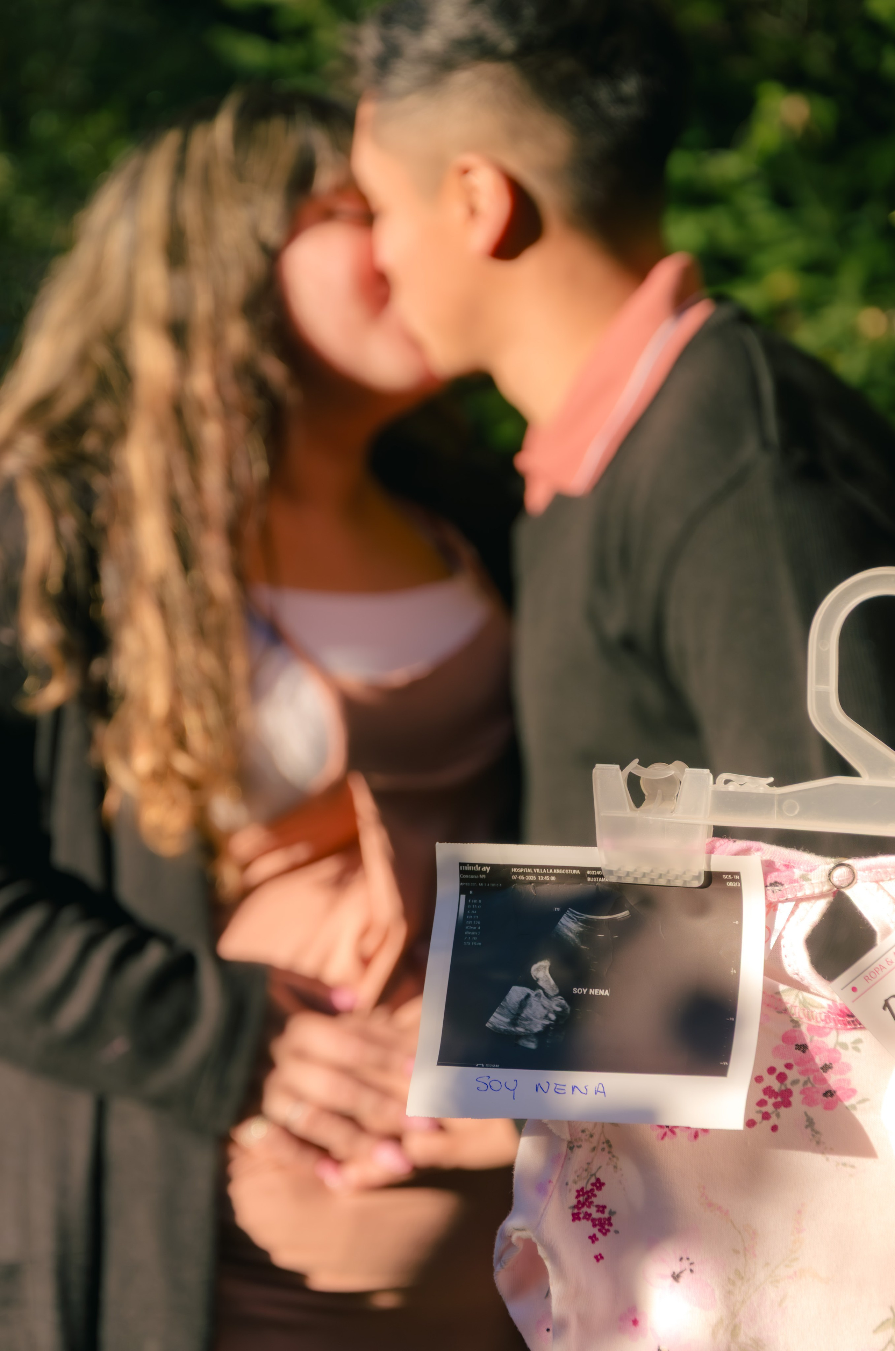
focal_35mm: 105
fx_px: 3933
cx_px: 448
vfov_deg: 19.5
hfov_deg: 13.0
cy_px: 676
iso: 320
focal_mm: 70
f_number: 5.3
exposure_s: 1/800
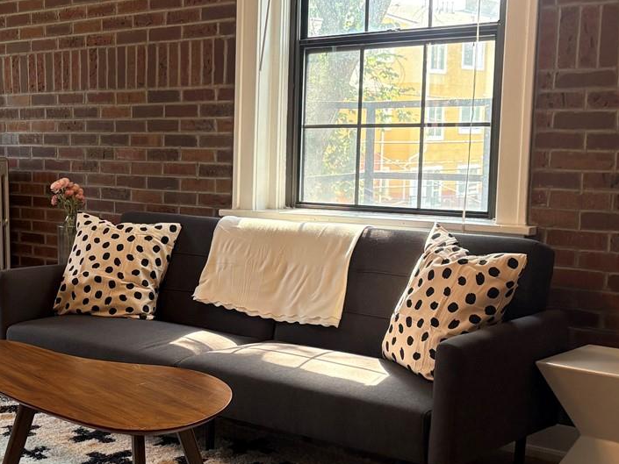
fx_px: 1055
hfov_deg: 31.6
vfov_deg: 24.8
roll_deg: +0.5
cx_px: 97
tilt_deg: -6.5
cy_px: 272
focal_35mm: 59
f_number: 1.6
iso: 125
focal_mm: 5.96
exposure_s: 1/108
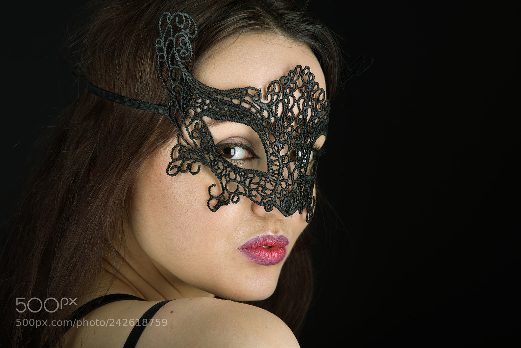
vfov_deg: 12.9
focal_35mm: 106
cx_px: 258
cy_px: 173
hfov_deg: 19.3
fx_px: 1535
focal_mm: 105
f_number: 13
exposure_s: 1/160
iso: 160
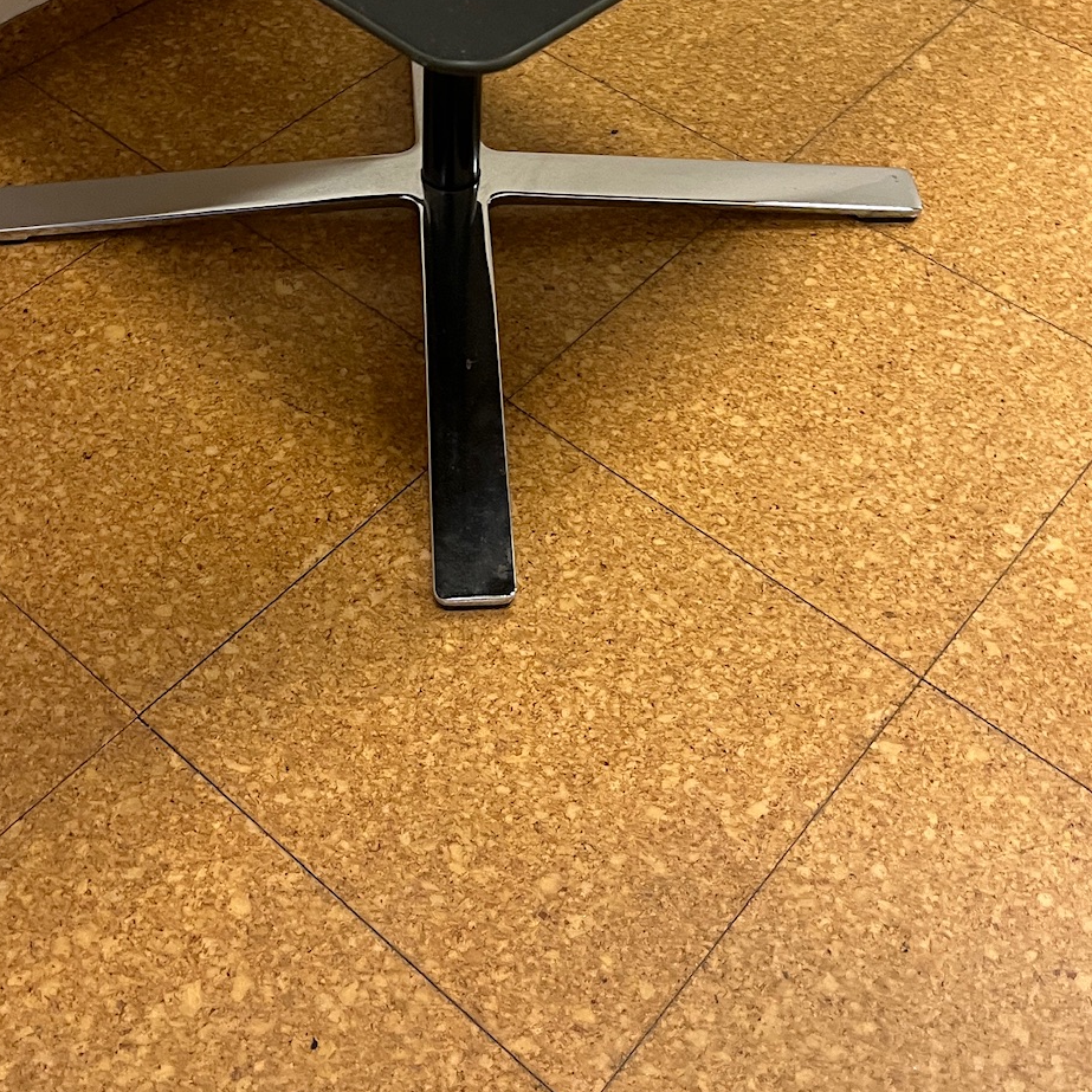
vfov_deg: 31.3
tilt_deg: -34.8
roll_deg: +1.4
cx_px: 497
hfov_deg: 33.4
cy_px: 44
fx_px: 1820
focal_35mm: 51
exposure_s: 1/50
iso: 250
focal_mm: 5.1
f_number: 1.6
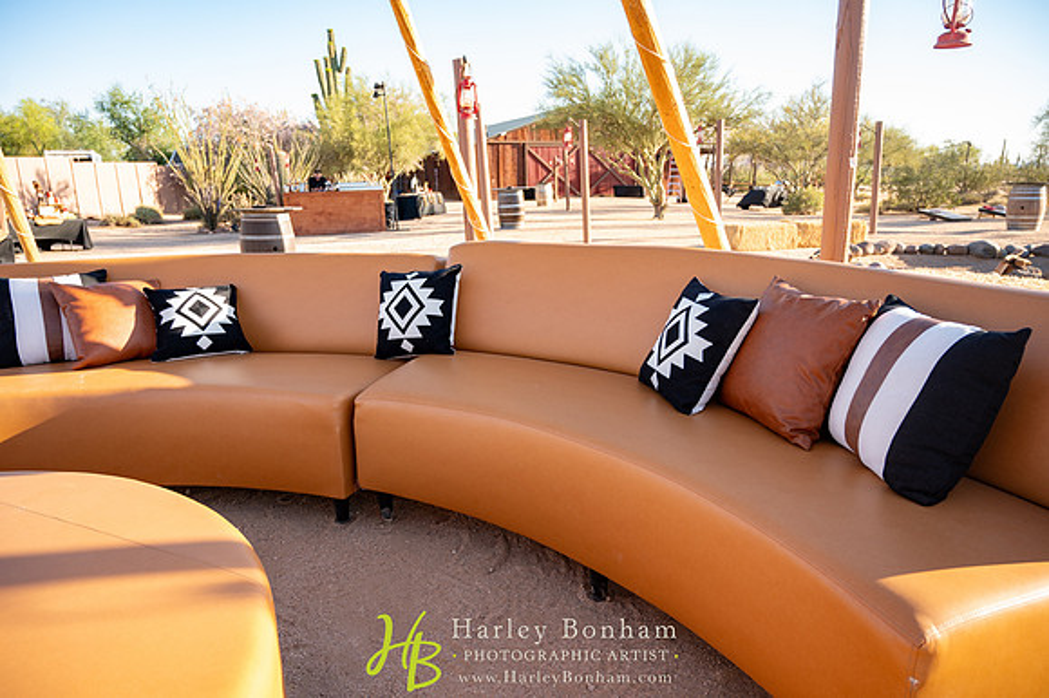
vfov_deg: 53.1
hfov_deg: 73.8
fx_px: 699
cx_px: 524
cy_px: 349
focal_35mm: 24
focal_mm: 24
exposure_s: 1/160
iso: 100
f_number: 4
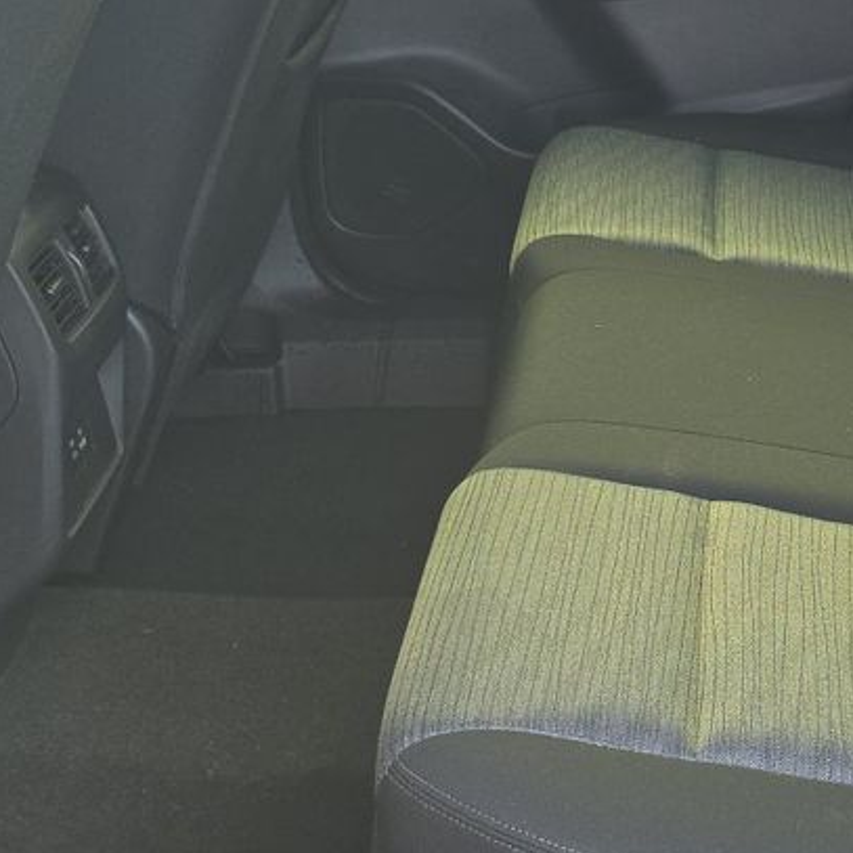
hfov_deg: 21.2
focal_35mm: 80
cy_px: 149
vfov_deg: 21.3
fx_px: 2230
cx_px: 763
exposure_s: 1/100
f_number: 1.4
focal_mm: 6.5
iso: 16
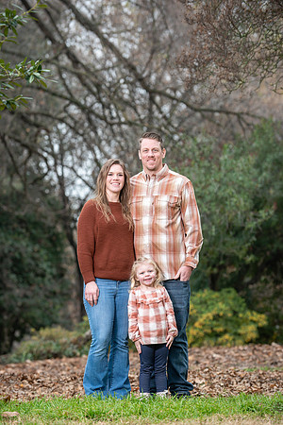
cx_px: 142
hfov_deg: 9.1
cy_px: 212
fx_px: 1769
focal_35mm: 150
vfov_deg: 13.7
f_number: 4
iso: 200
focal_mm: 150
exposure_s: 1/125
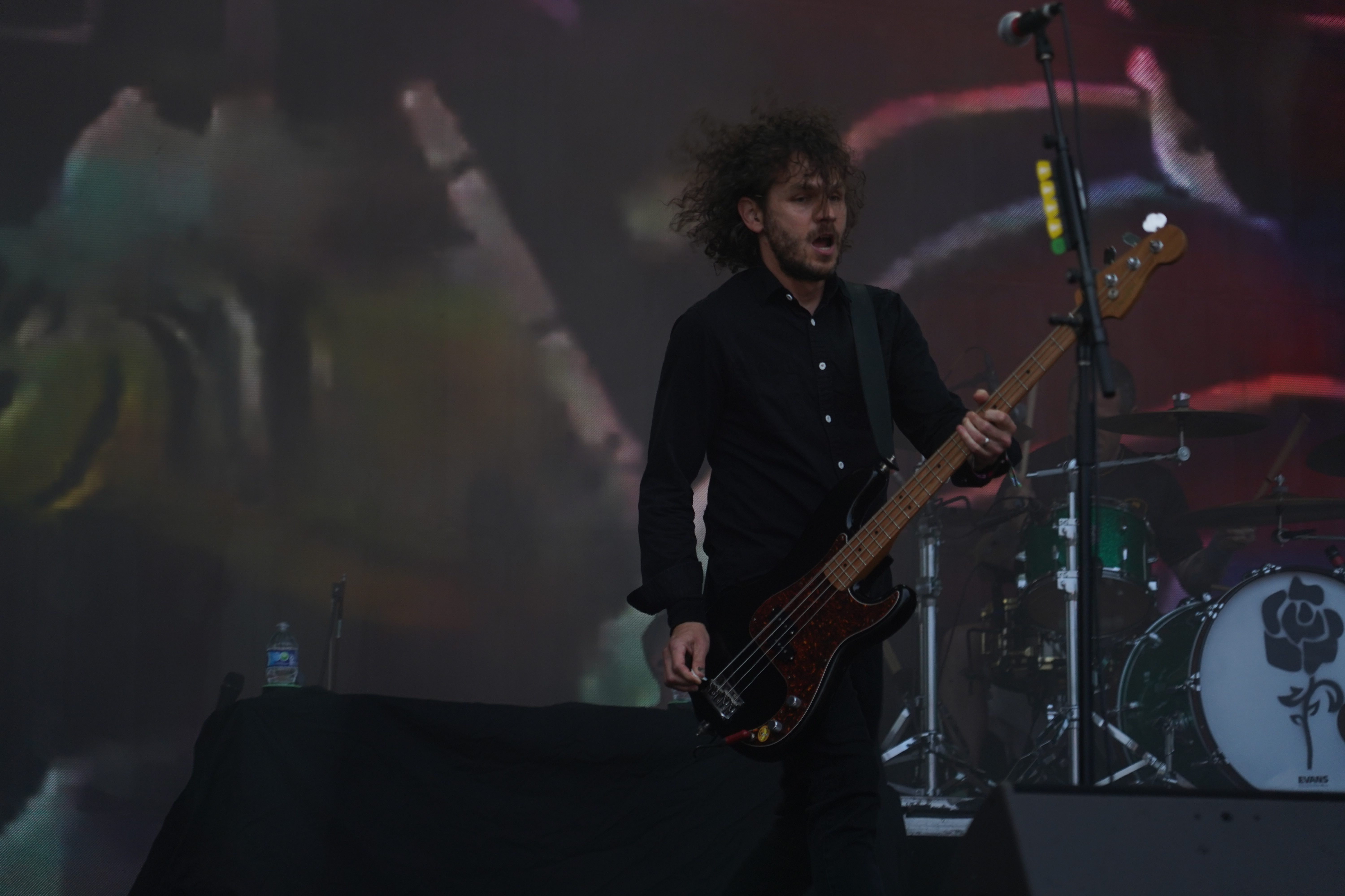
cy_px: 448
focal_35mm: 105
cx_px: 672
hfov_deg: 19.5
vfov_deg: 13.0
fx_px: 3923
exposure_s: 1/125
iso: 640
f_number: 4
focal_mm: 105
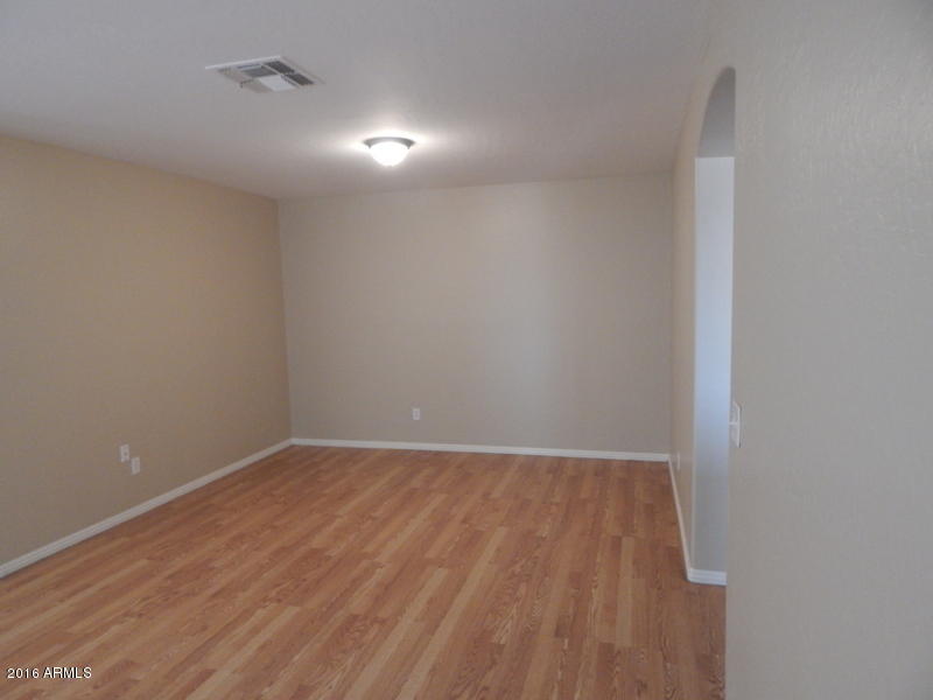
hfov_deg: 76.4
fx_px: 593
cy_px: 350
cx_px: 466
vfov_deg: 61.1
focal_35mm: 22
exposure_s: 1/25
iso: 400
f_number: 3
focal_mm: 4
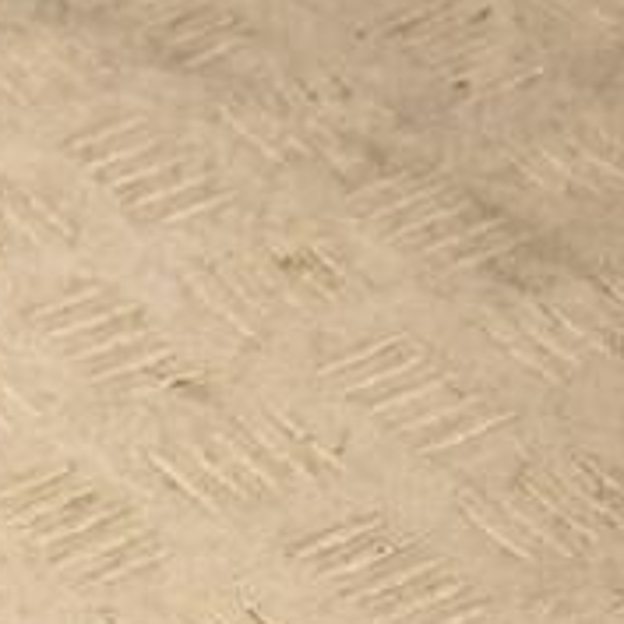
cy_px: 585
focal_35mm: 216
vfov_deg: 8.1
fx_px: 4405
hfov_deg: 7.9
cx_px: -345
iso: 800
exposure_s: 1/200
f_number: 6.3
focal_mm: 50
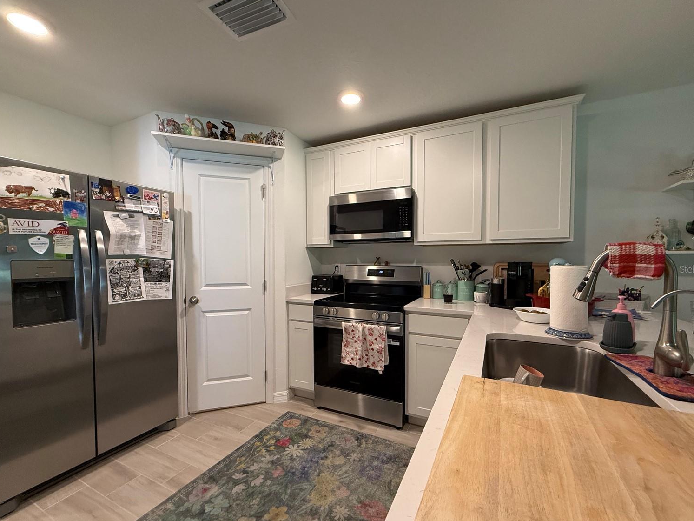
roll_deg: +0.4
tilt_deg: -1.5
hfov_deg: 98.2
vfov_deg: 81.7
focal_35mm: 15
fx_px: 301
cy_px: 269
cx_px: 351
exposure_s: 1/120
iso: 320
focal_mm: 2.22
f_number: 2.2
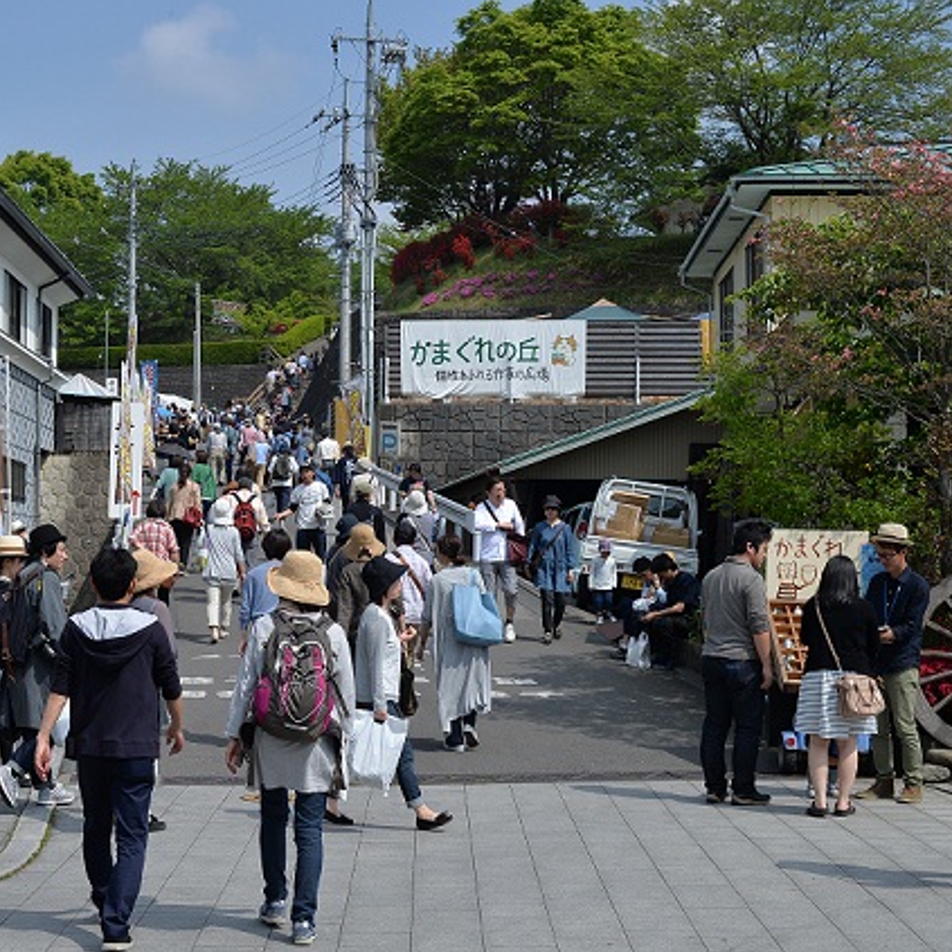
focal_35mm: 65
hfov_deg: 26.3
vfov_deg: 26.5
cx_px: 287
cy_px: 479
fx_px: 2022
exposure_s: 1/500
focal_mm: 50
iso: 200
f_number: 11
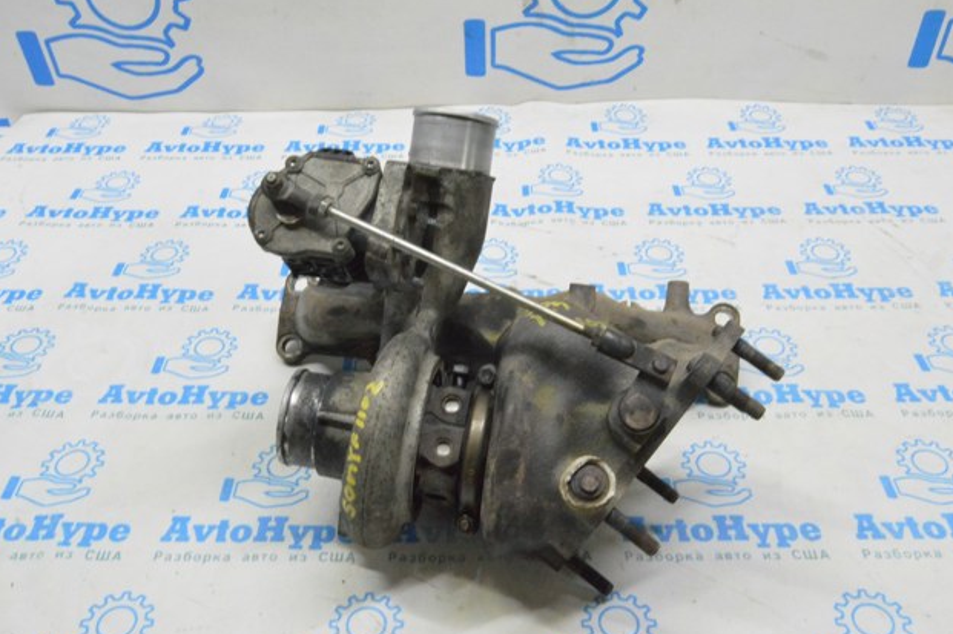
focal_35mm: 34
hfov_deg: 55.8
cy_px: 319
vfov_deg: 38.8
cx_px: 465
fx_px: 899
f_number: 20
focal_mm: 22
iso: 6400
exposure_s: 1/15
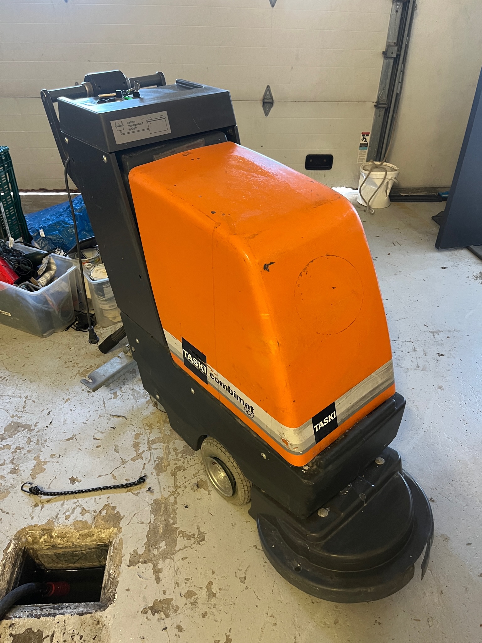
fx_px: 483
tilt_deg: -33.6
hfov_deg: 53.0
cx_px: 241
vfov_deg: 67.3
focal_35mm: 26
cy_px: 322
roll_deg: -1.3
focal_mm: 5.1
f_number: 1.6
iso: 400
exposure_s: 1/33
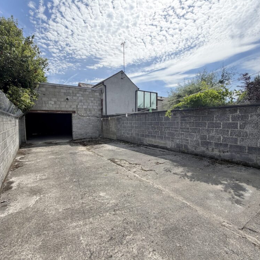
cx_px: 120
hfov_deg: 83.8
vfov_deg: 84.0
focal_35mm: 17
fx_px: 144
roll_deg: +0.6
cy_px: 129
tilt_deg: -3.5
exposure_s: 1/770
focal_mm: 2.22
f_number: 2.2
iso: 40
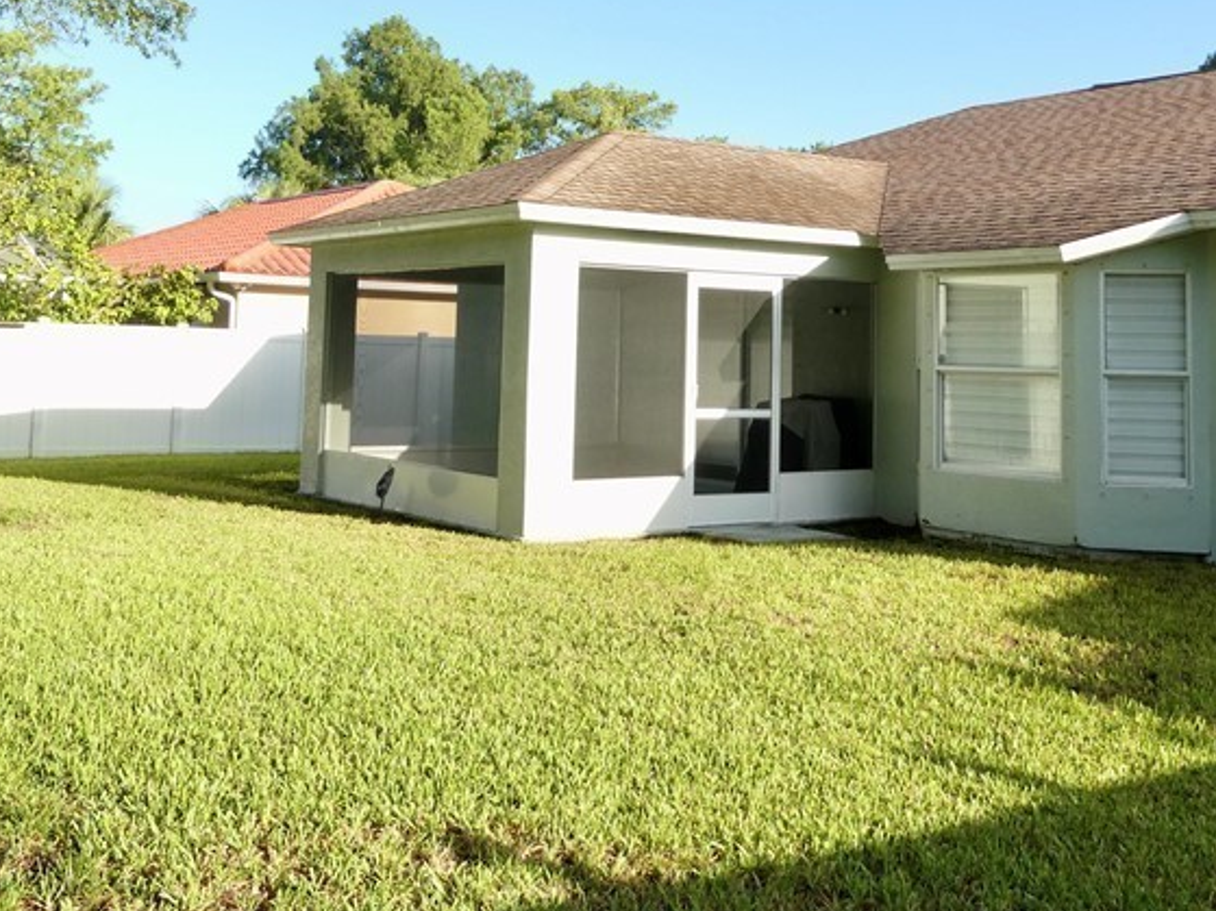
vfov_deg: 32.0
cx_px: 661
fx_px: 1545
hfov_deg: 42.9
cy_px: 180
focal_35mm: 44
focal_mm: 4.3
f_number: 3.3
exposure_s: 1/400
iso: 80
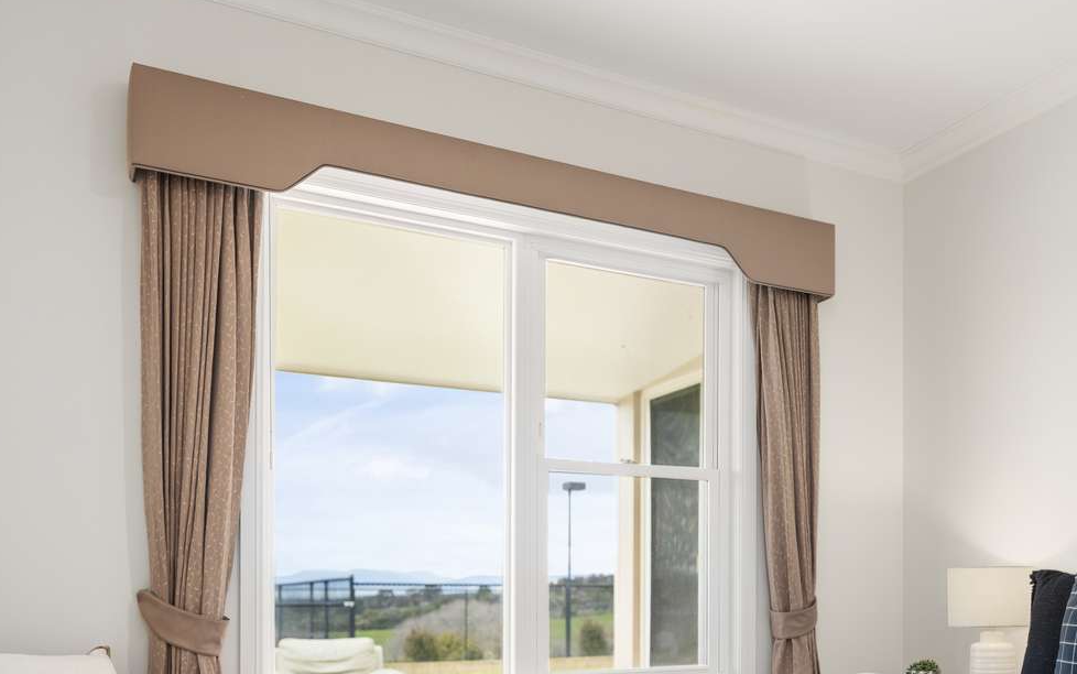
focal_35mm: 36
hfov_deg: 51.0
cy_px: 586
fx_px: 1057
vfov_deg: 33.8
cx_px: 848
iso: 320
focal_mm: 18
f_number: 7.1
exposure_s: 1/6
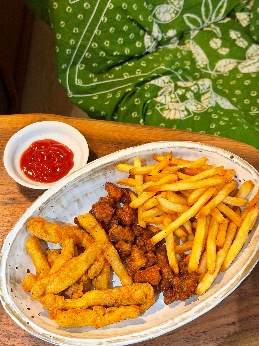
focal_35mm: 48
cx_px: 130
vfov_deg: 39.7
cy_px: 173
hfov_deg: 30.3
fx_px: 479
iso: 400
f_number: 1.78
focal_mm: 6.76
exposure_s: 1/33
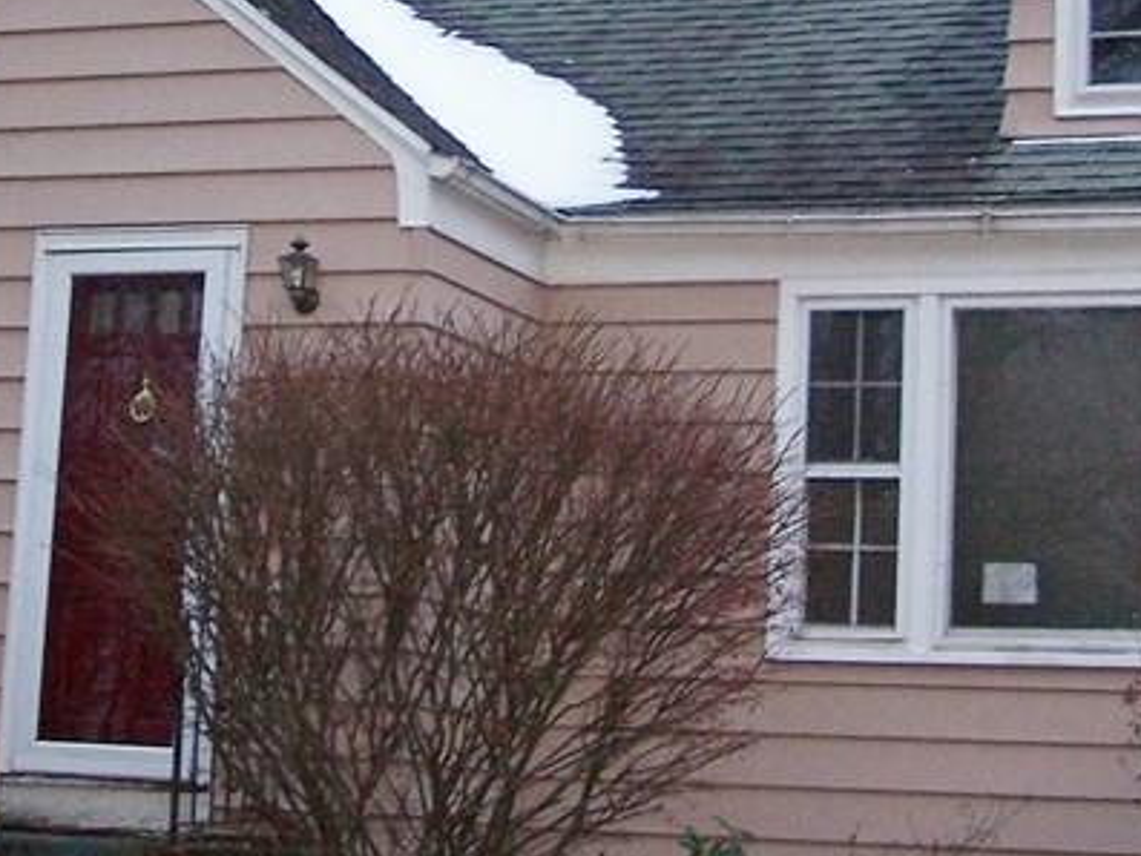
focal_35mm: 98
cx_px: 420
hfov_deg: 20.0
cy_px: 126
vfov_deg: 15.0
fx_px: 3231
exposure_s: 1/60
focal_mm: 6.3
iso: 140
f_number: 2.8
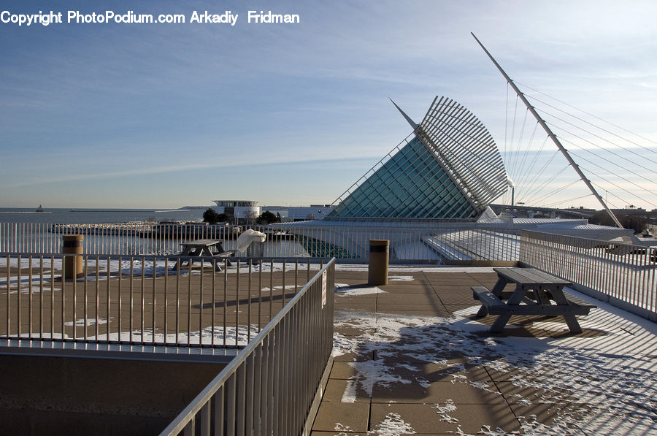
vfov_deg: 47.8
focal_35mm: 27
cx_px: 328
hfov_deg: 67.5
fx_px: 492
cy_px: 218
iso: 200
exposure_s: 1/1600
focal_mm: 18
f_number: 7.1
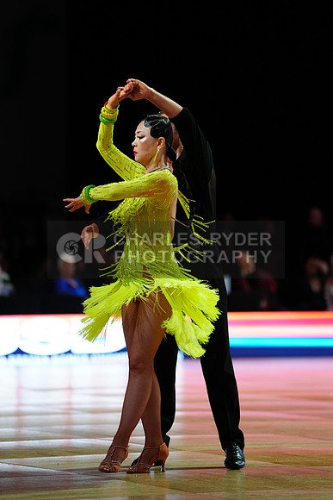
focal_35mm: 200
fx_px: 2773
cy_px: 250
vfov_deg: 10.3
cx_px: 166
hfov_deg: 6.9
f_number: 2.8
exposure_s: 1/400
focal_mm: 200
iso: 500
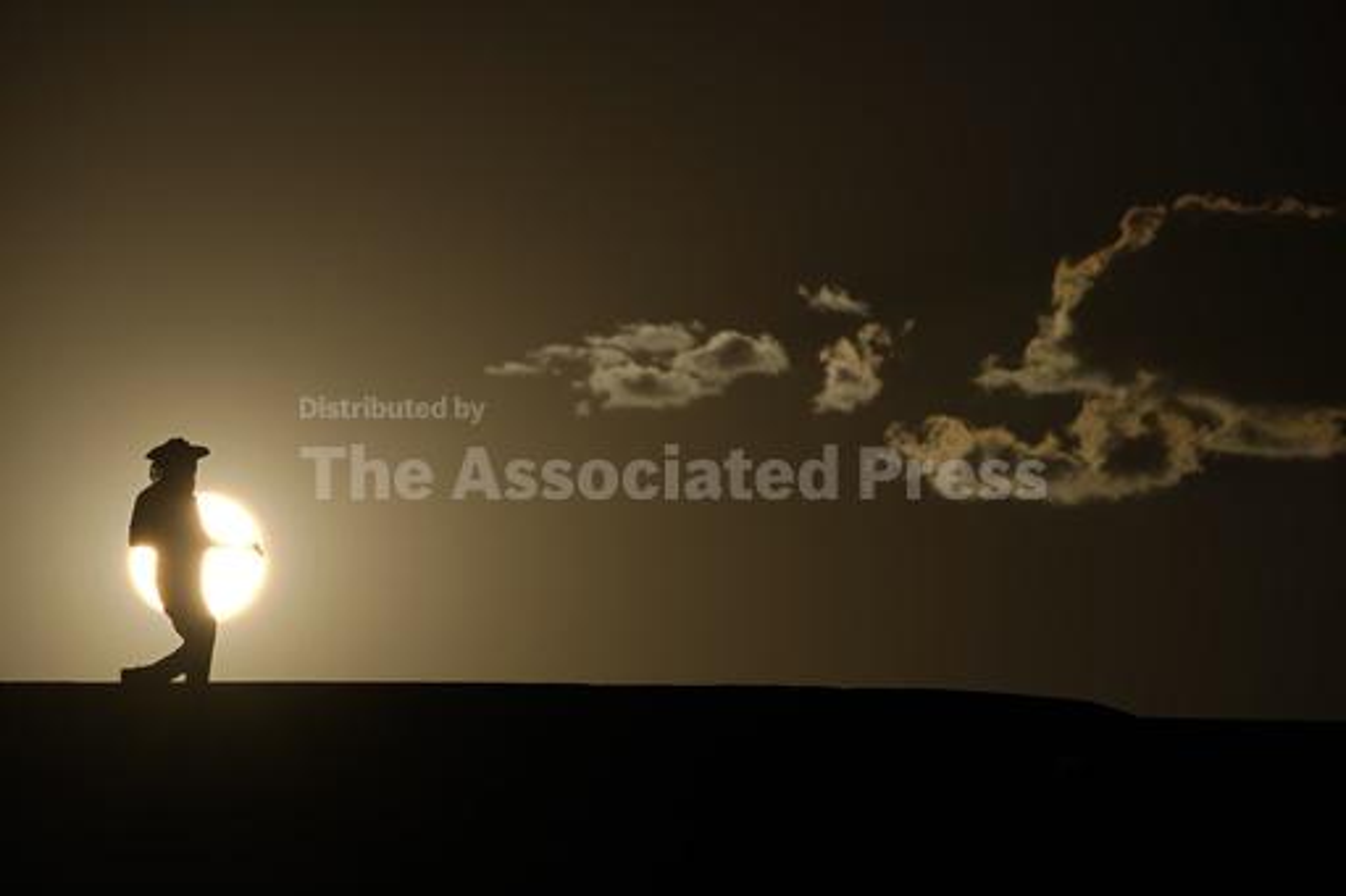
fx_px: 12782
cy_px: 448
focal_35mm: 342
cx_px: 673
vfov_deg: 4.0
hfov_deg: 6.0
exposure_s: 1/5000
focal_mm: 342
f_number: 14
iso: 50
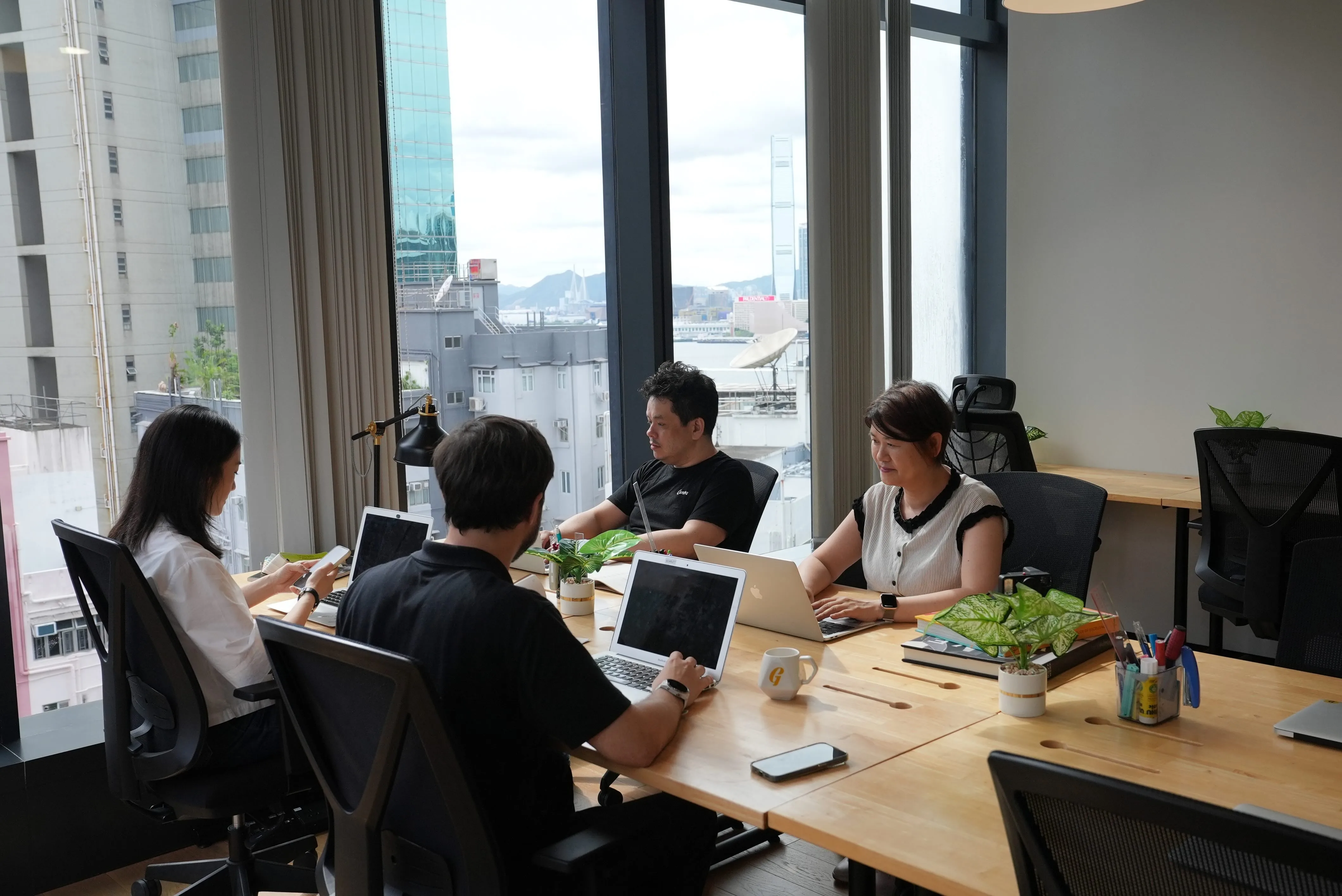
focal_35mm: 34
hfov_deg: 55.8
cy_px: 448
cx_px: 671
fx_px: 1268
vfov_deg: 38.9
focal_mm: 34
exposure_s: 1/400
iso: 800
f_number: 6.3
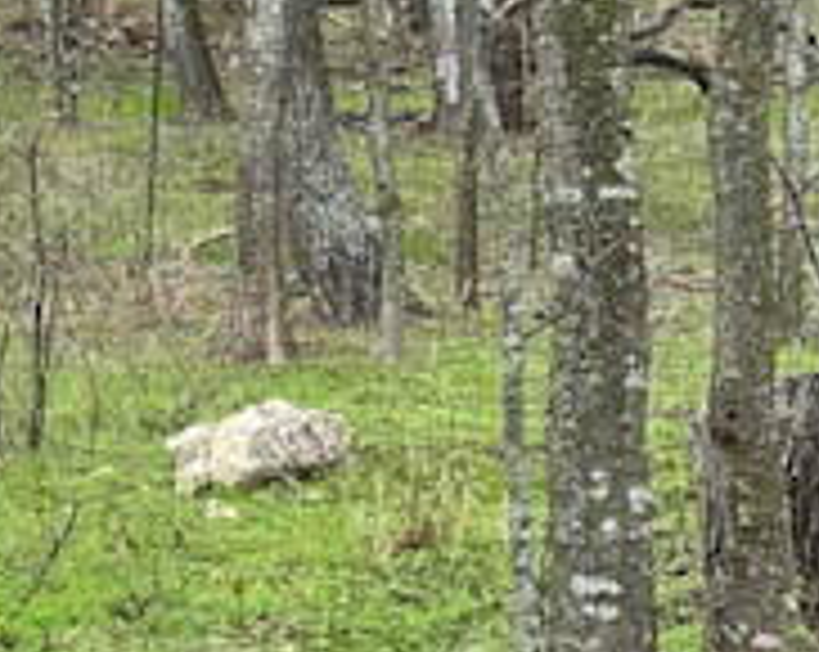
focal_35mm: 132
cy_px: -274
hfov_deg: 13.3
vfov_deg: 11.3
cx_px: -608
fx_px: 3194
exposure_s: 1/270
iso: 80
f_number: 1.8
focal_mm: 6.86
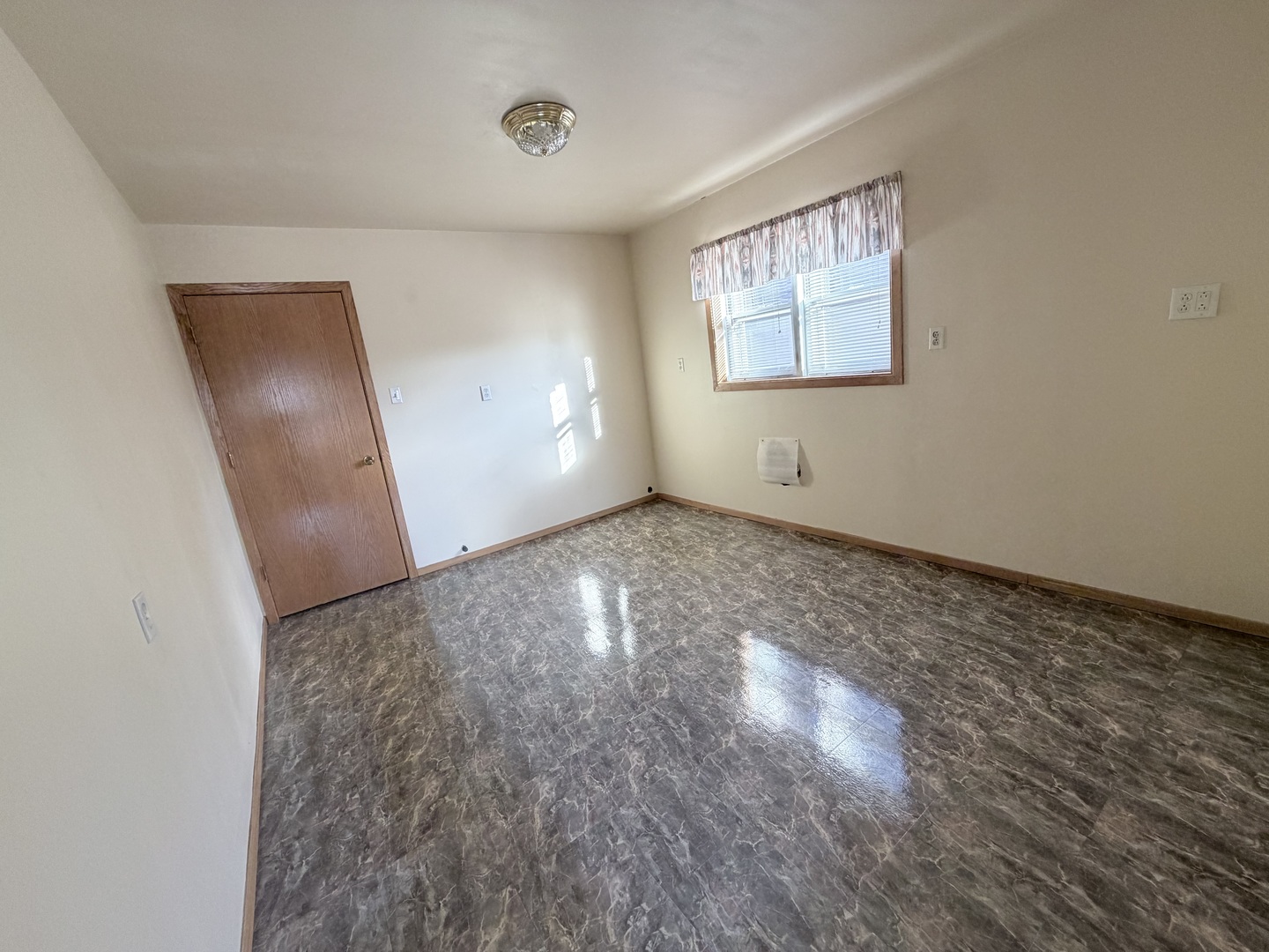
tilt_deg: -12.6
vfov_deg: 85.7
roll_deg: +7.7
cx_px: 634
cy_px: 476
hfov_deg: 102.1
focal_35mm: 14
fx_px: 513
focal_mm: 2.22
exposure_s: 1/121
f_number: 2.2
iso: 250
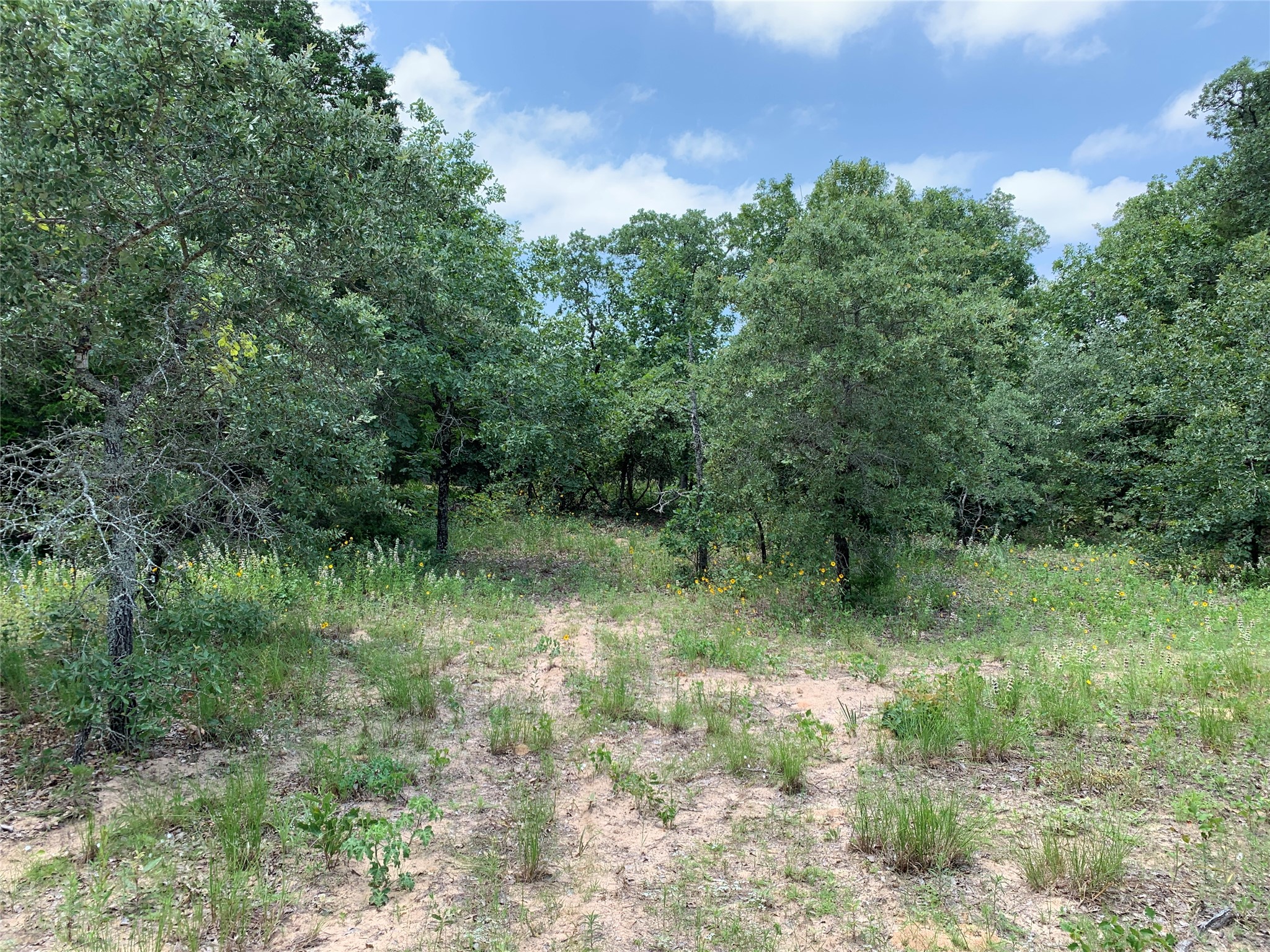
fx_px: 954
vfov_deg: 53.1
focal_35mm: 26
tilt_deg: +4.3
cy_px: 476
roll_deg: +1.2
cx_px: 635
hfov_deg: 67.3
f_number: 1.8
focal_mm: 4.25
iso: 25
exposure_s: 1/771
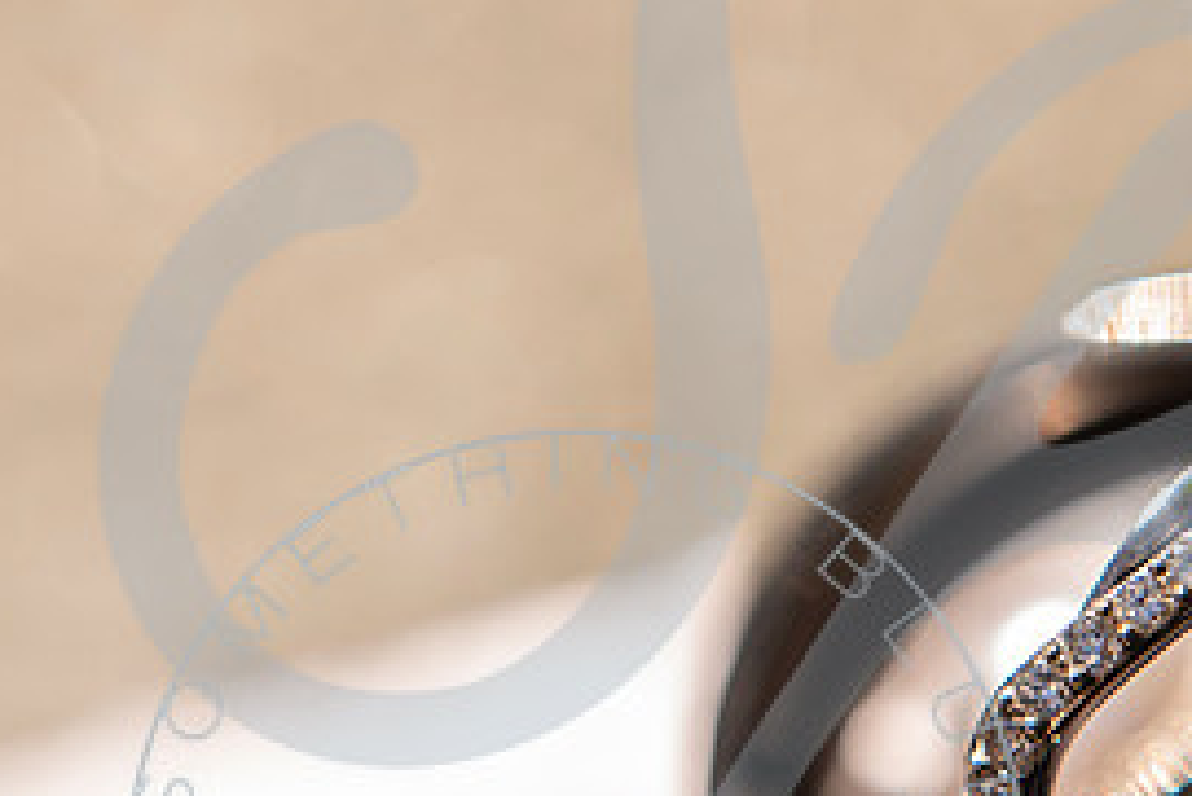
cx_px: 796
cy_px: 512
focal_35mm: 150
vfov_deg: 9.2
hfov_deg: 13.7
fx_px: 4969
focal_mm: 70
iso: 100
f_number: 6.3
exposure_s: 1/200
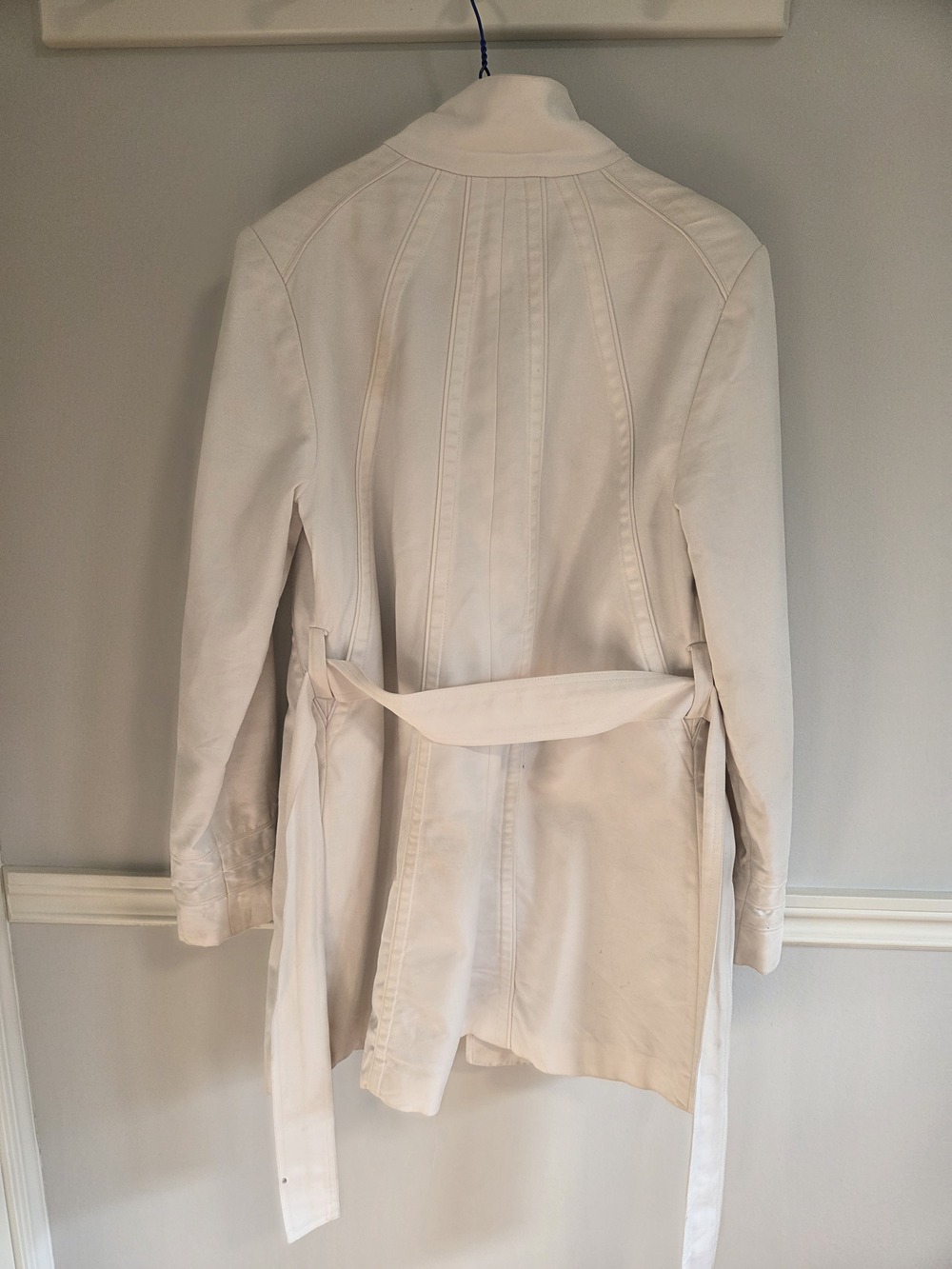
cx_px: 476
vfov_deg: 73.9
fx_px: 843
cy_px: 634
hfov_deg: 58.9
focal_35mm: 23
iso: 125
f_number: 1.8
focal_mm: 5.4
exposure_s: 1/120
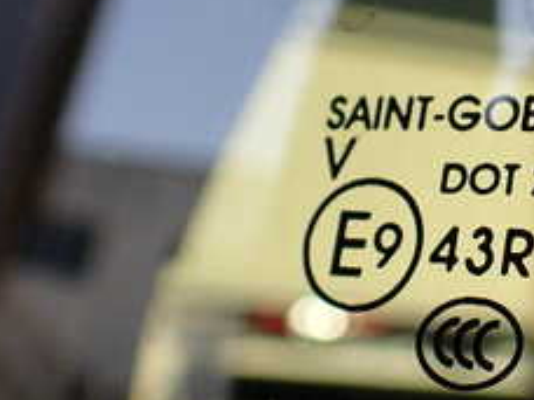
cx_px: 571
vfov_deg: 18.7
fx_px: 1219
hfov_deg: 23.4
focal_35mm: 79
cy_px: 189
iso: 100
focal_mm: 5.4
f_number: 2.3
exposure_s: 1/200
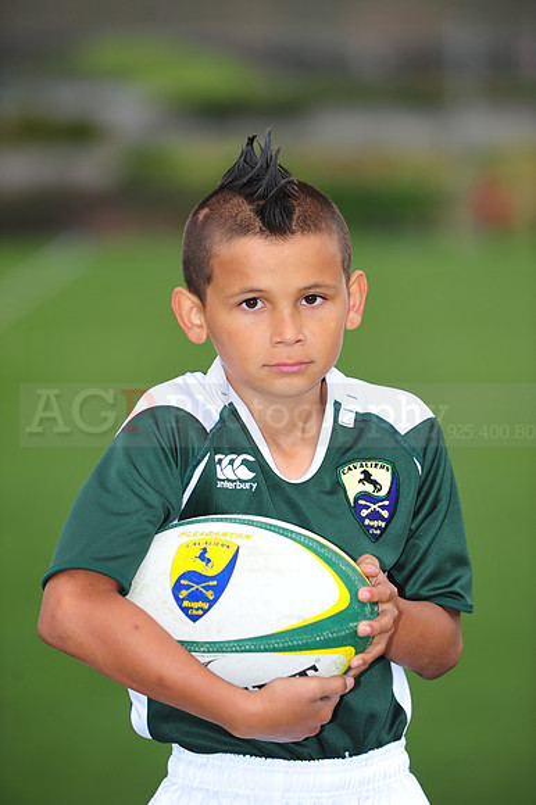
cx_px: 268
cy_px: 402
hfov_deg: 7.4
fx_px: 4136
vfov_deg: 11.1
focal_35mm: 185
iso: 200
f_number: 4.5
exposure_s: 1/320
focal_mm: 185
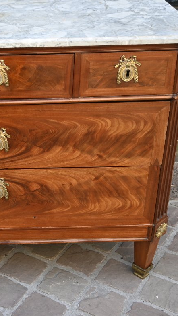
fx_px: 544
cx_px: -8
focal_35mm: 65
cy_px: 158
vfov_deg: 32.5
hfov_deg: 18.0
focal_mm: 27
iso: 250
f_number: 4
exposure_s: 1/250
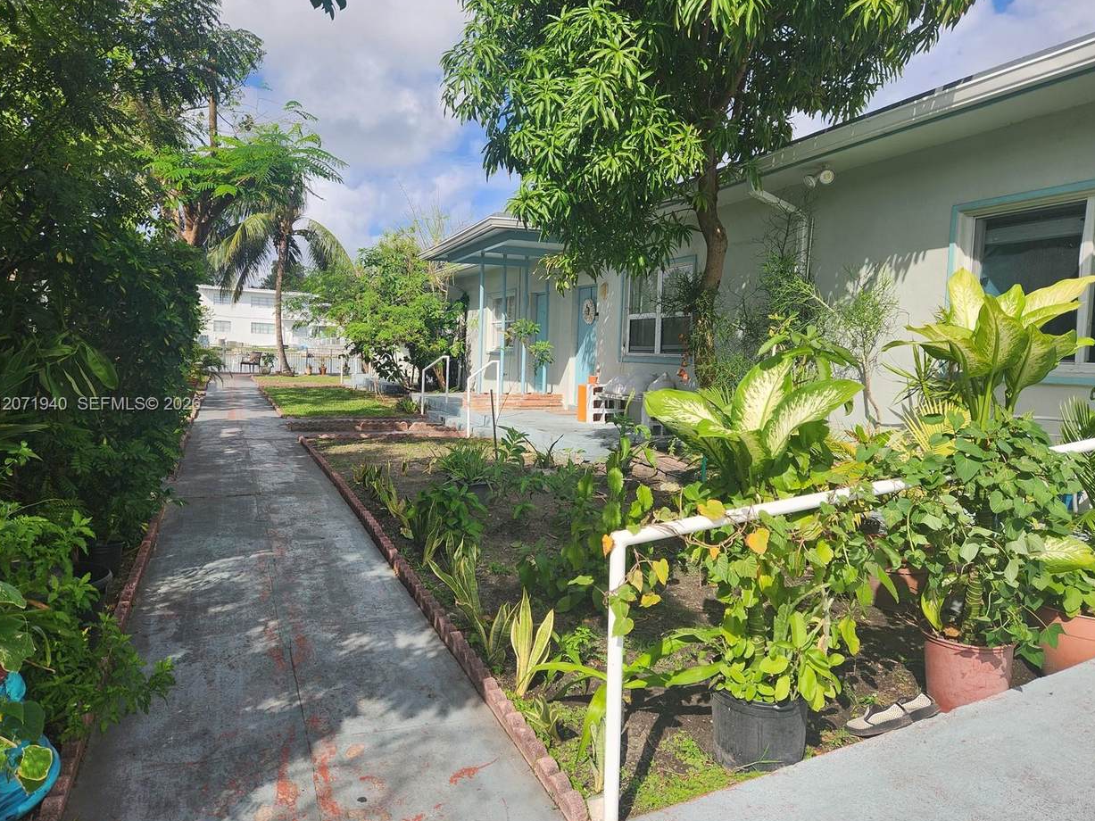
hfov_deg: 71.6
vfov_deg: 56.8
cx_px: 550
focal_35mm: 24
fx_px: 759
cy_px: 405
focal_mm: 5.4
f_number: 1.8
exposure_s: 1/1775
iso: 20
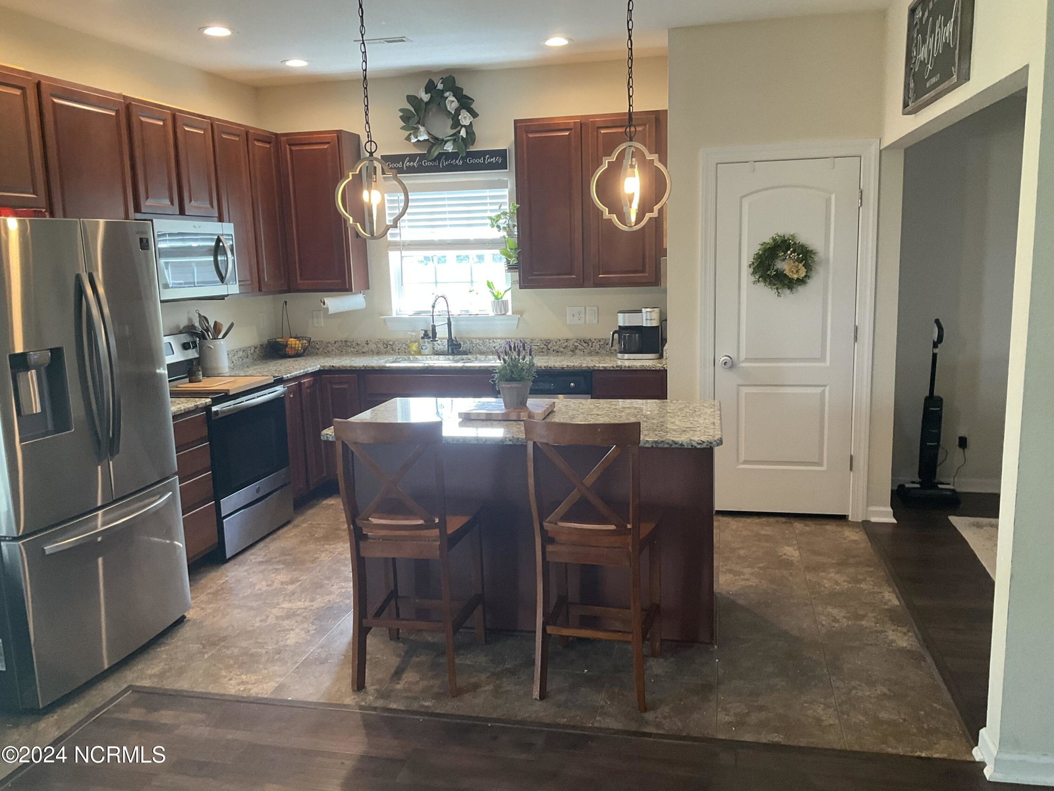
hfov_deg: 61.7
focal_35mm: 29
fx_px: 883
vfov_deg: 48.2
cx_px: 527
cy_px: 396
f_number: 1.8
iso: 100
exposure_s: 1/60
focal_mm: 3
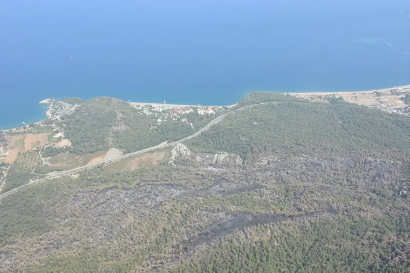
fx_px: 444
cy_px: 136
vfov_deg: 34.2
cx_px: 205
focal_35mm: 39
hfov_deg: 49.6
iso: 400
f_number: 8
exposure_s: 1/500
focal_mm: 26
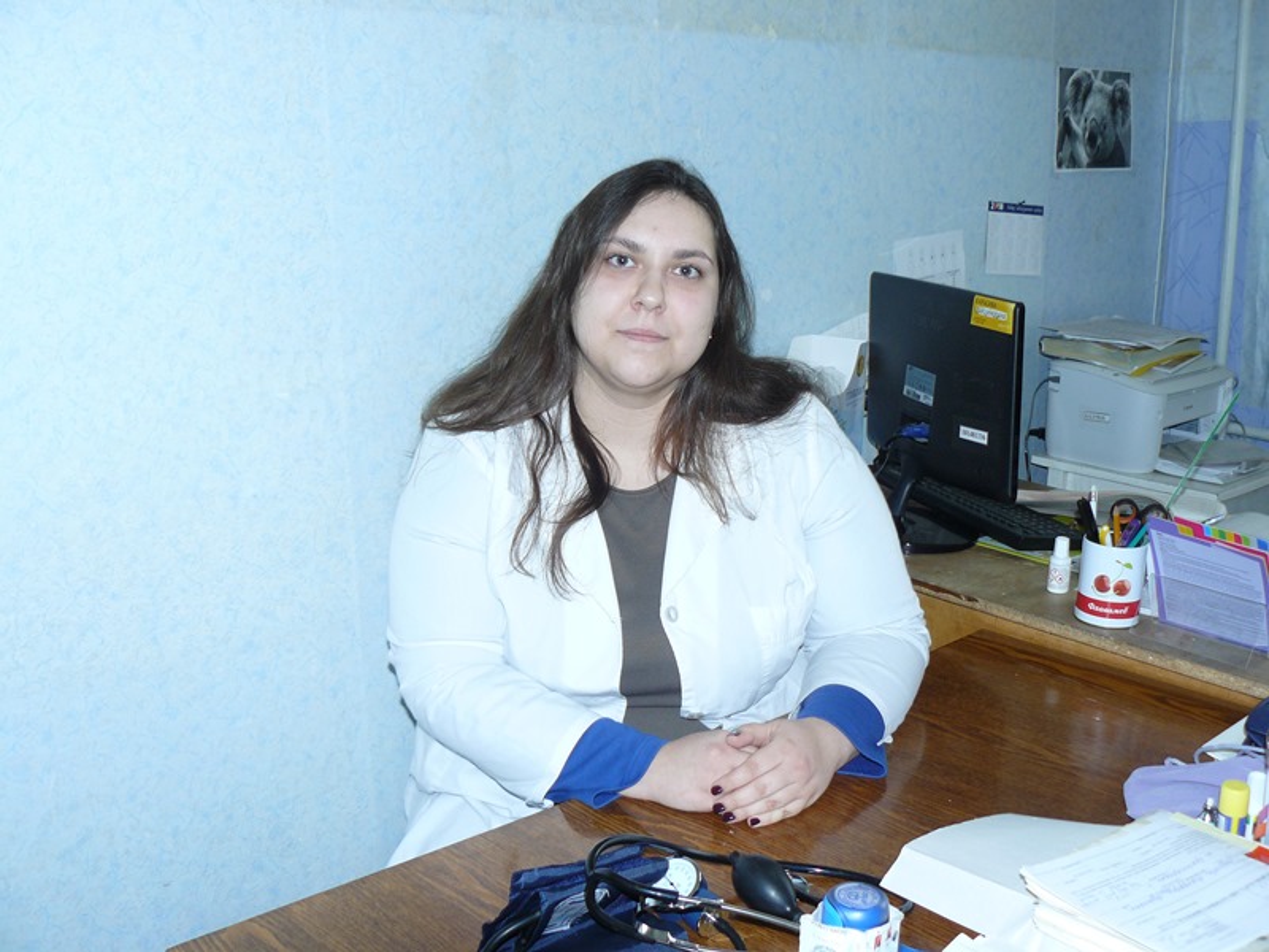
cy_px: 476
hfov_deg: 51.4
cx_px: 634
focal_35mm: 36
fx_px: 1320
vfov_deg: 39.7
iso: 100
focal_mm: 6
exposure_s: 1/25
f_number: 2.8
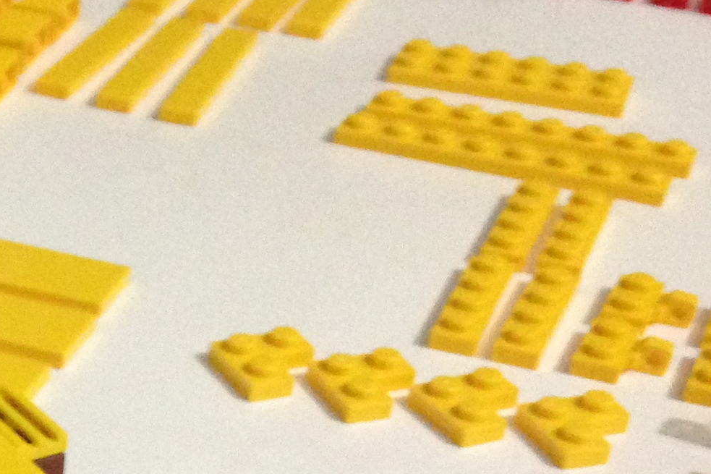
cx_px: -166
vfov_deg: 11.2
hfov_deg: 17.1
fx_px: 2251
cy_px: 845
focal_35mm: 114
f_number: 2.4
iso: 400
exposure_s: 1/17
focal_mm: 4.12
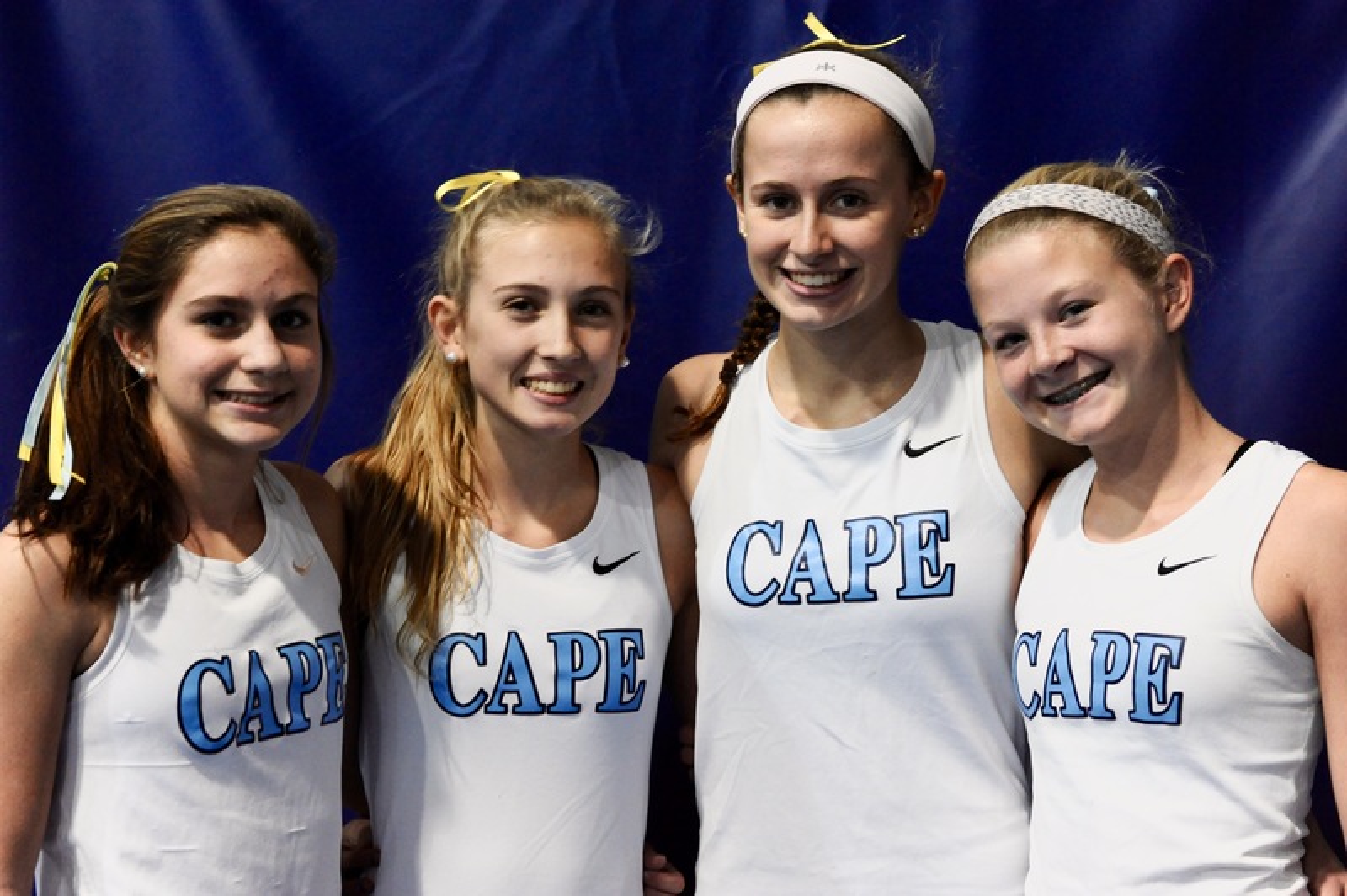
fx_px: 3178
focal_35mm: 85
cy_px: 448
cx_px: 674
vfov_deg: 16.0
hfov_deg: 23.9
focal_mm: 85
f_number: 4.5
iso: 4000
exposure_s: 1/80
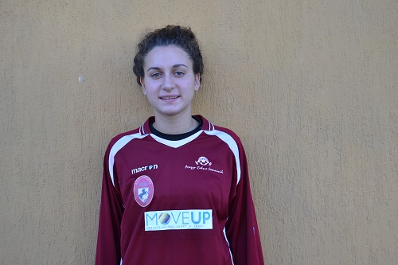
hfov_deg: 41.1
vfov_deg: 28.1
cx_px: 199
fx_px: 530
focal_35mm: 48
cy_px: 132
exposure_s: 1/125
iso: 250
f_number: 5.6
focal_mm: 32
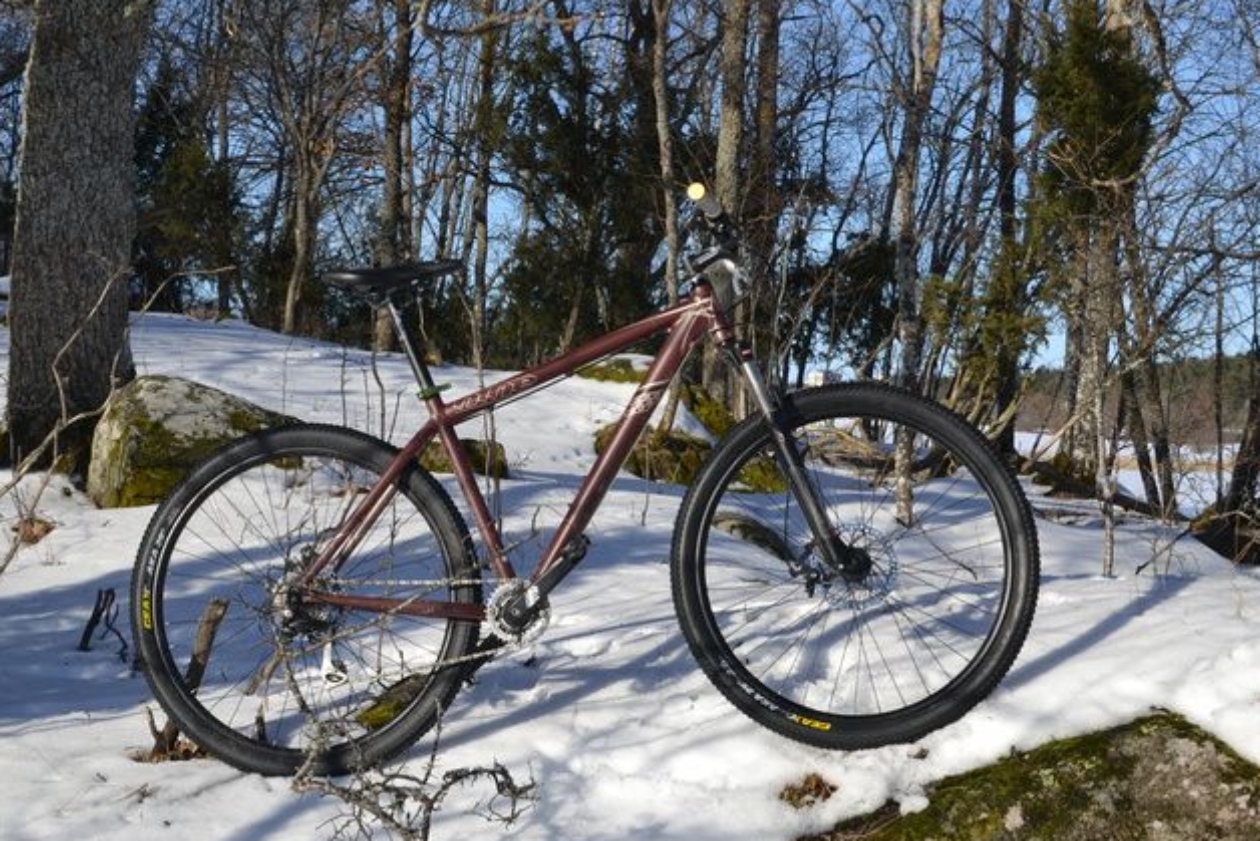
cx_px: 561
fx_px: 2121
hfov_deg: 33.1
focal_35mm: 61
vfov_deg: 22.4
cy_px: 384
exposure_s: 1/125
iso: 100
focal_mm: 35
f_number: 10
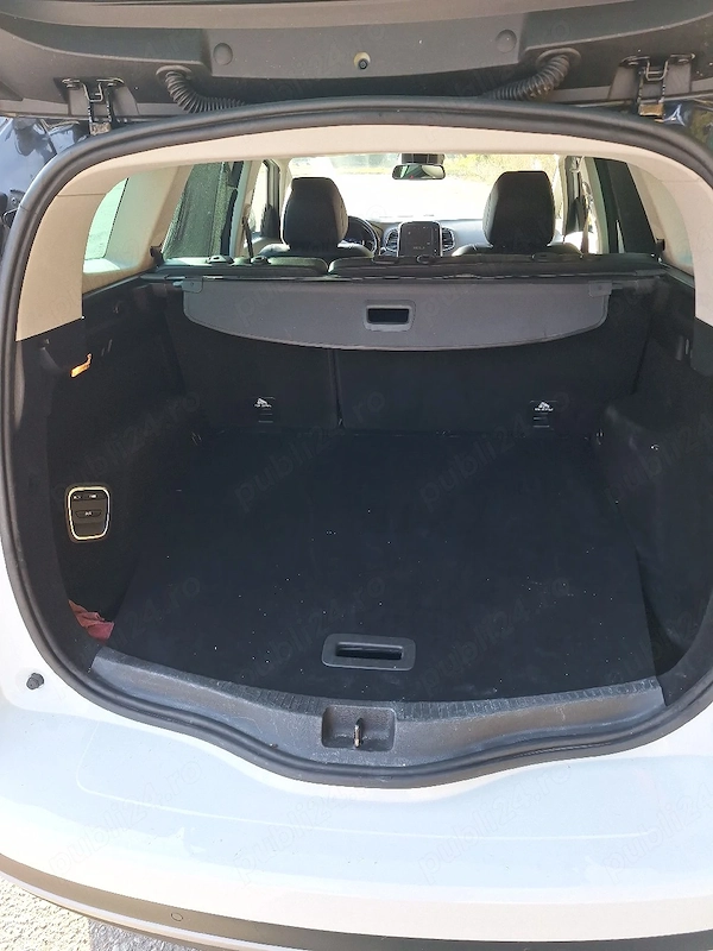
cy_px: 476
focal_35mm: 23
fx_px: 632
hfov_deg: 58.9
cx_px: 356
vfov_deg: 73.9
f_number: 1.8
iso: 25
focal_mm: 5.54
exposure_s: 1/169
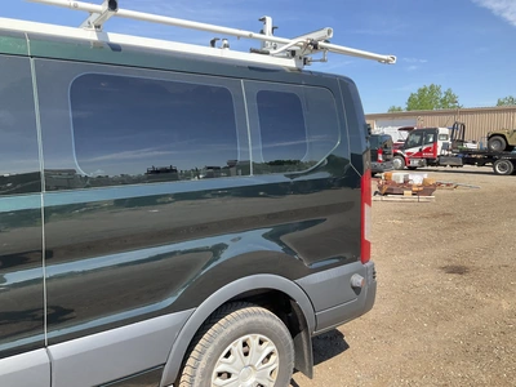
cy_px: 194
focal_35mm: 29
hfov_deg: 61.7
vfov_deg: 48.2
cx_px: 258
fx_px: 432
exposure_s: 1/540
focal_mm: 3
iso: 25
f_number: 1.8
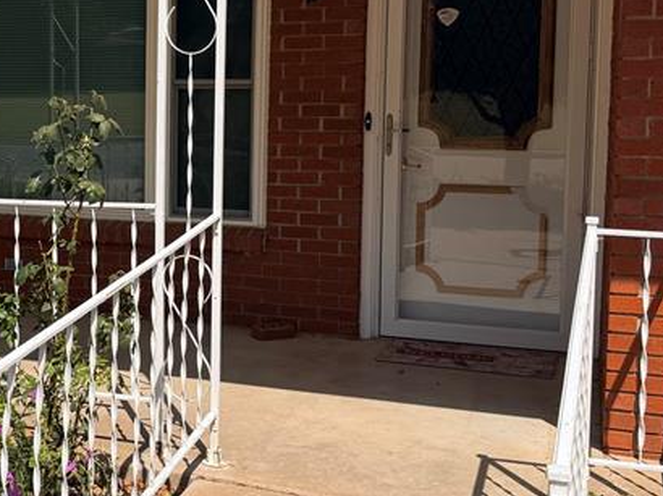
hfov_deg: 30.6
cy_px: 187
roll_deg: +0.5
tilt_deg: -5.4
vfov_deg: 24.3
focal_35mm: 60
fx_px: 1149
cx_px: 53
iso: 80
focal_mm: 6.76
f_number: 1.78
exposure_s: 1/6711
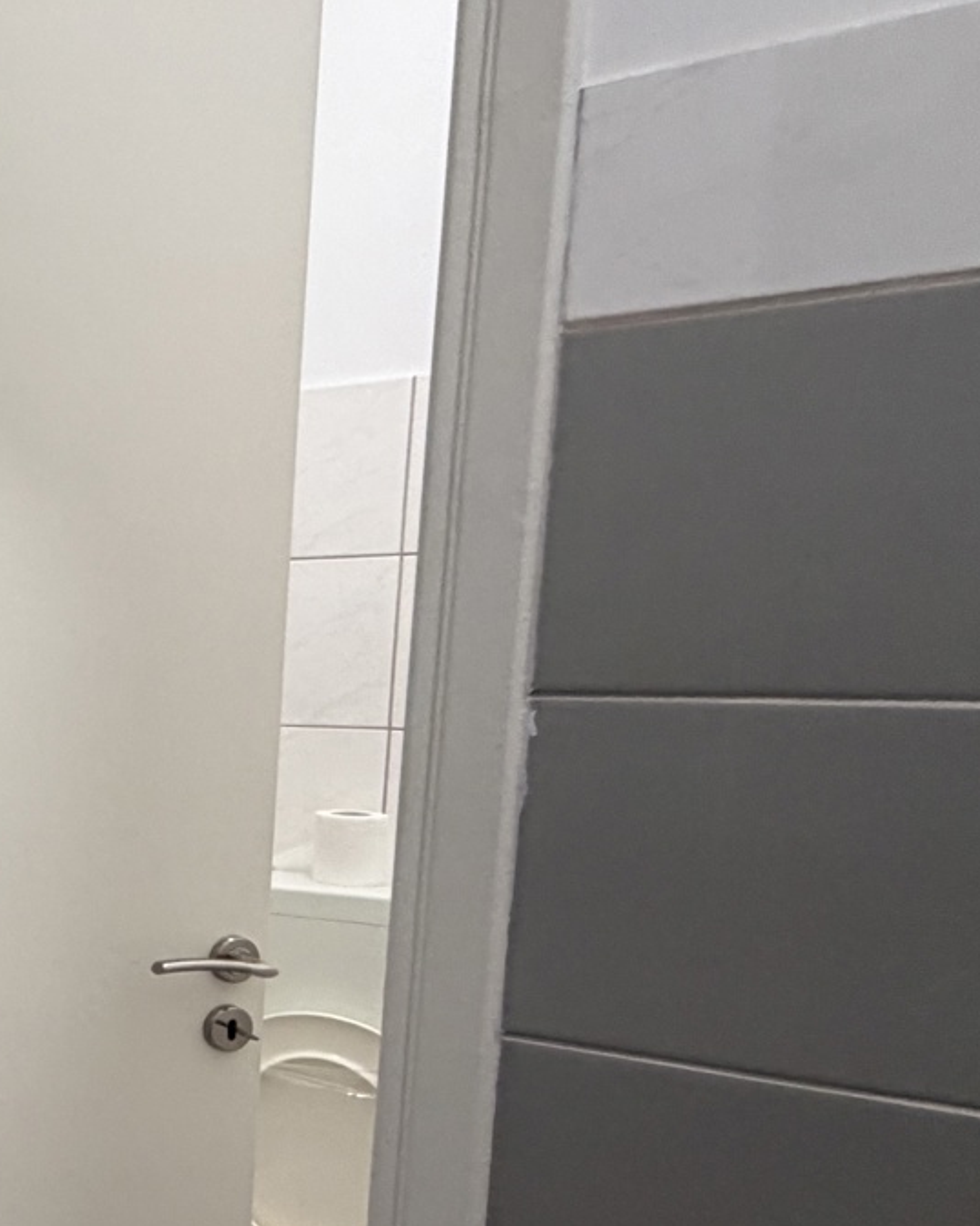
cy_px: 812
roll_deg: -0.2
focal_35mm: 39
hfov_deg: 25.5
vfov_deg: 46.2
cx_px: -581
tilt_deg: -4.6
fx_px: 1415
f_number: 2.2
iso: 250
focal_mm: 2.22
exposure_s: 1/100
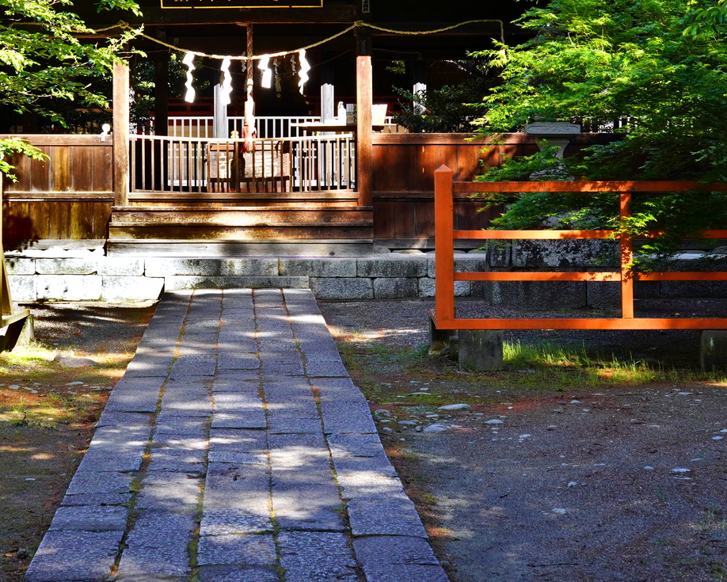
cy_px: 103
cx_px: 237
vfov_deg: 16.0
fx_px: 2052
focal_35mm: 95
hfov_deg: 20.0
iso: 320
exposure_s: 1/160
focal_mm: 31.1
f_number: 6.3
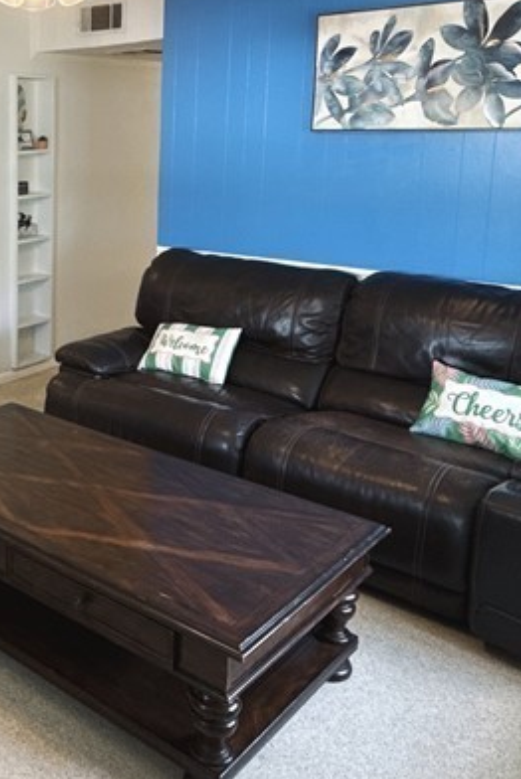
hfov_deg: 31.3
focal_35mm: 38
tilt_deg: -9.0
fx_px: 823
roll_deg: +0.2
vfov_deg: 49.8
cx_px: -50
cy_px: 260
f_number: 2.2
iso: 160
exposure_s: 1/60
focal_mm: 2.22
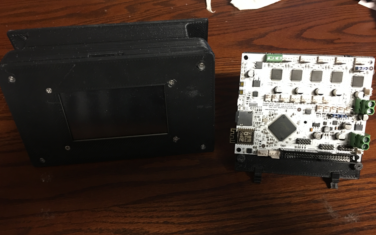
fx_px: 318
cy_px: 127
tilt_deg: -50.2
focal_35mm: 31
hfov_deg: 61.2
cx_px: 187
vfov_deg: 40.6
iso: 64
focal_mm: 4.15
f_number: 2.2
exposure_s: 1/4
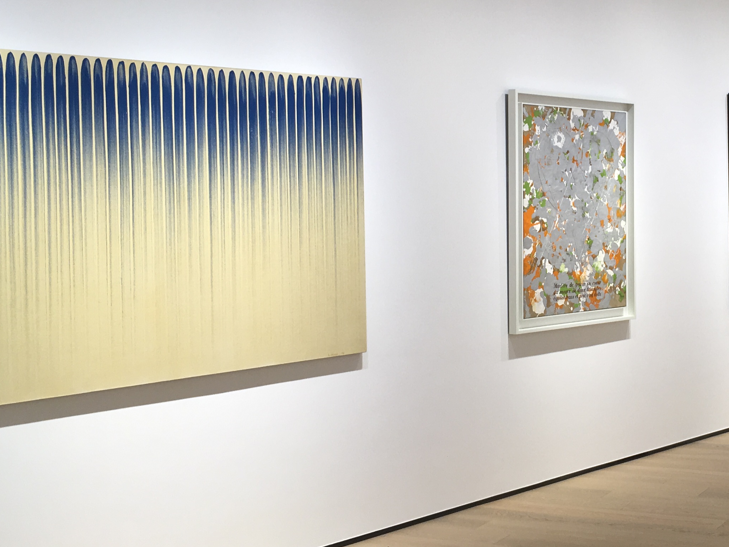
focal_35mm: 57
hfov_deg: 32.6
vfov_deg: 25.6
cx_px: 606
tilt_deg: -1.1
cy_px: 210
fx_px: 1201
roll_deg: +1.1
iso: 25
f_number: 2.2
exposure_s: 1/50
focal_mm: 4.15
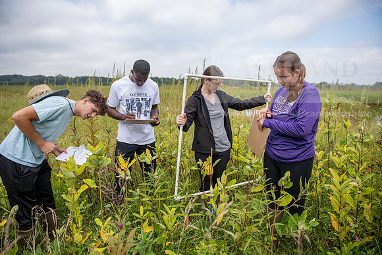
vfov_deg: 53.2
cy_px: 128
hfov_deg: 73.7
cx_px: 191
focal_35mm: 24
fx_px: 255
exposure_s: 1/640
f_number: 3.5
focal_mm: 24
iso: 125
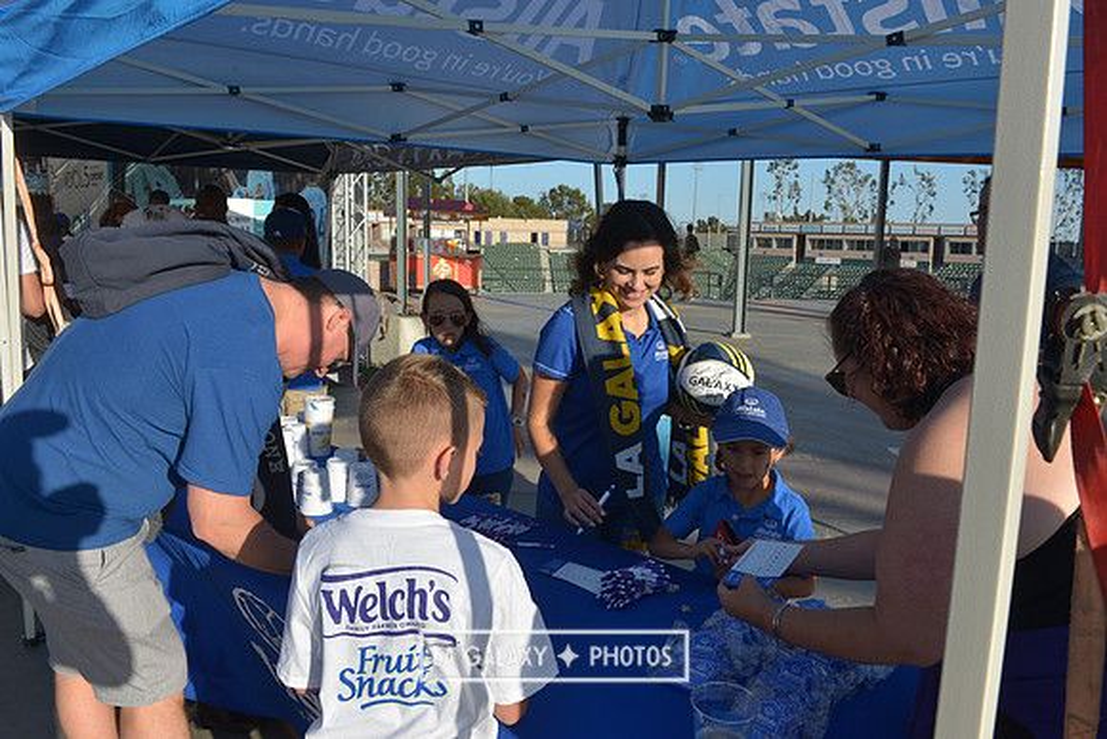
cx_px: 554
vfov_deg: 49.6
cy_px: 370
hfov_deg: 69.4
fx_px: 800
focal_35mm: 26
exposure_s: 1/500
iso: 400
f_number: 11
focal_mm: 26
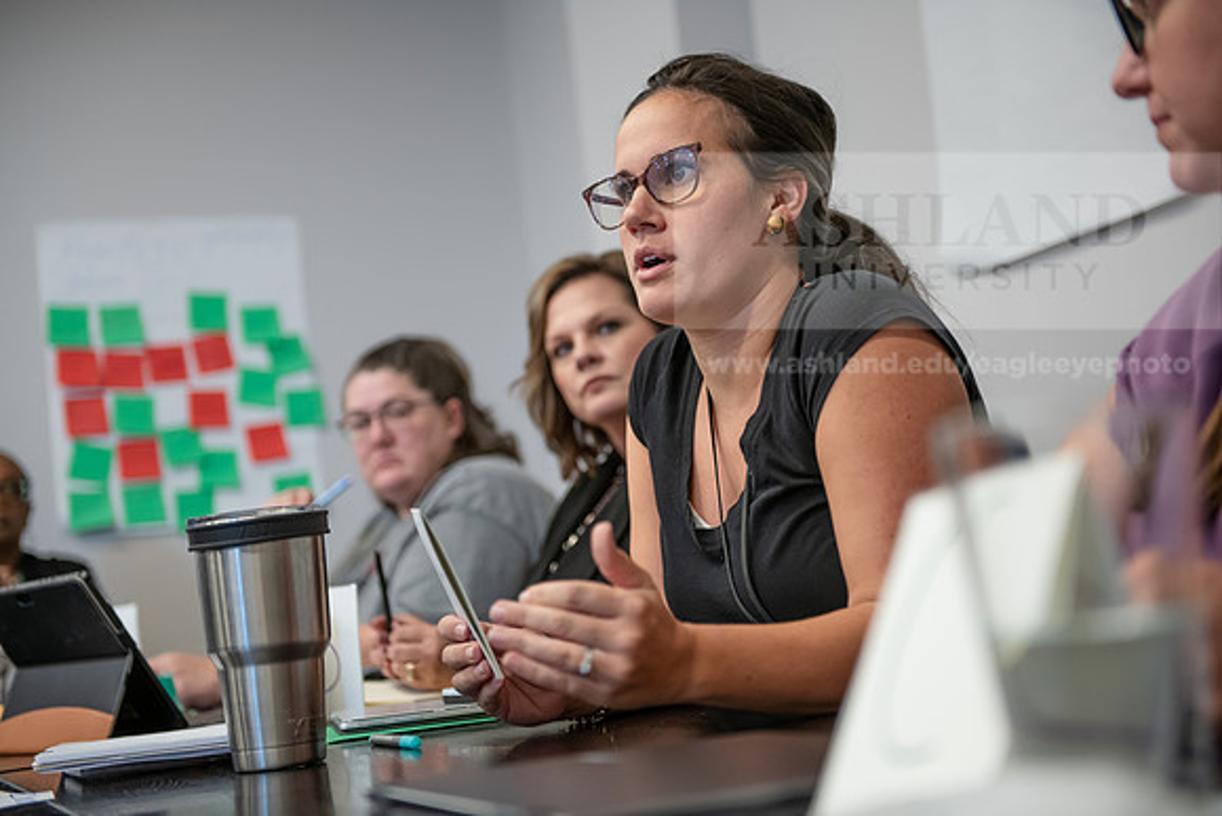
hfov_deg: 34.5
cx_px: 611
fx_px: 1969
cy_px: 408
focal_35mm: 58
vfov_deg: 23.4
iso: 800
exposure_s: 1/160
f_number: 2.8
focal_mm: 58
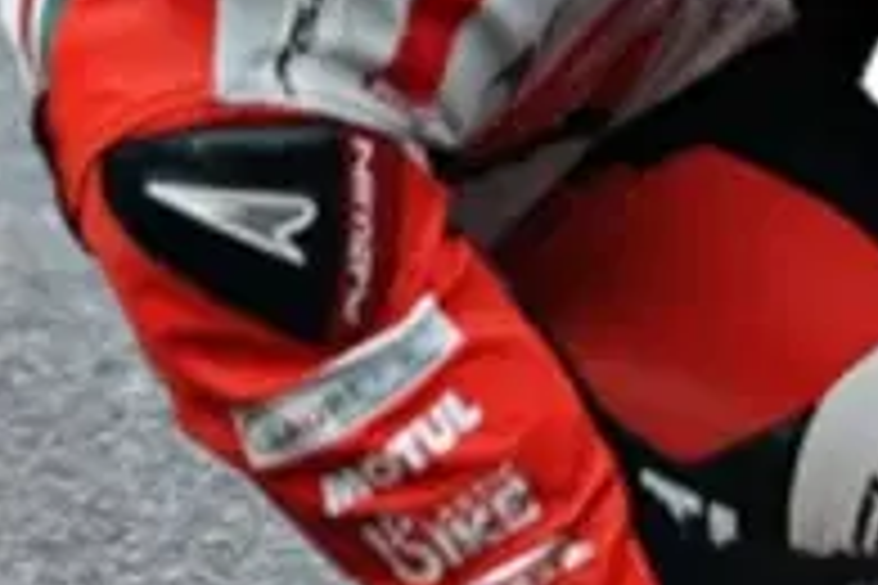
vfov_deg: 0.2
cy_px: -313
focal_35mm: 5530
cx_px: 554
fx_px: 134860
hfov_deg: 0.4
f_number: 6.3
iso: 400
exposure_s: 1/1000
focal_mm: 600
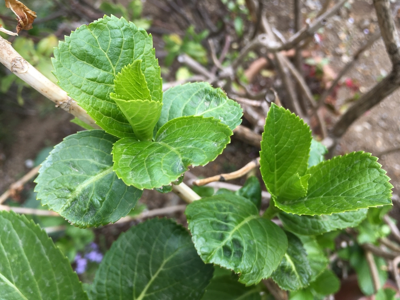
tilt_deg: -63.1
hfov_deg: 61.7
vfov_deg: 48.2
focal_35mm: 29
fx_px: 335
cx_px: 200
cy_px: 150
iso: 25
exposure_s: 1/368
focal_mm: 4.15
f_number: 2.2
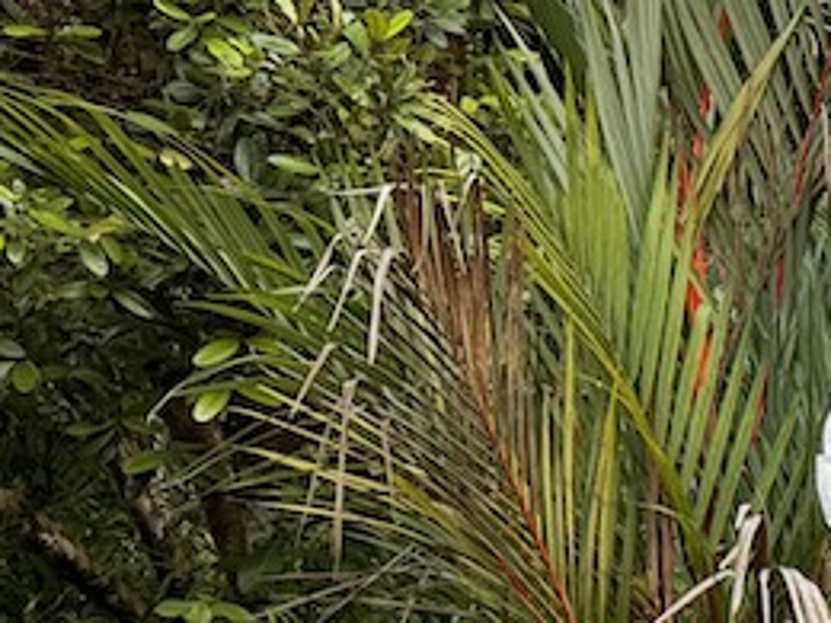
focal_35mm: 118
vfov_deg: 11.5
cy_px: 1179
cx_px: 1978
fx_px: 2833
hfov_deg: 12.9
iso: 100
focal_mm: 6.76
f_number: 1.78
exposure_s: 1/121
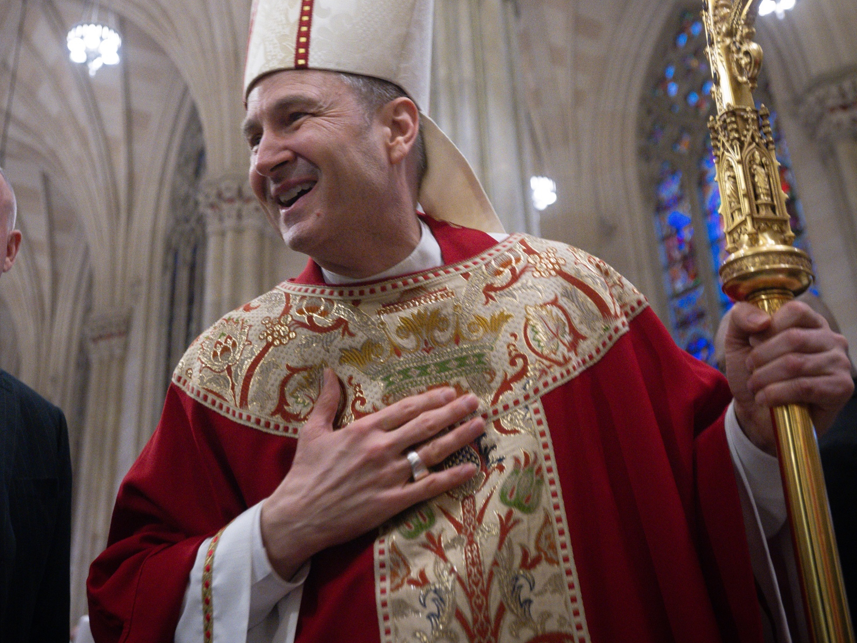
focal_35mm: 43
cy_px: 232
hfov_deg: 43.7
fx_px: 1064
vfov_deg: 33.4
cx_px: 363
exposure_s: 1/125
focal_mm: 30
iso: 5000
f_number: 4
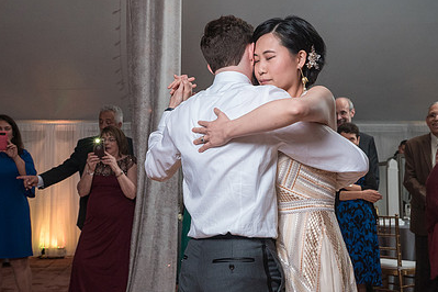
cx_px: 169
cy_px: 135
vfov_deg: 23.8
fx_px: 693
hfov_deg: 34.9
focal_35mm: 57
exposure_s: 1/200
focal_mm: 28
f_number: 5.6
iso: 2000
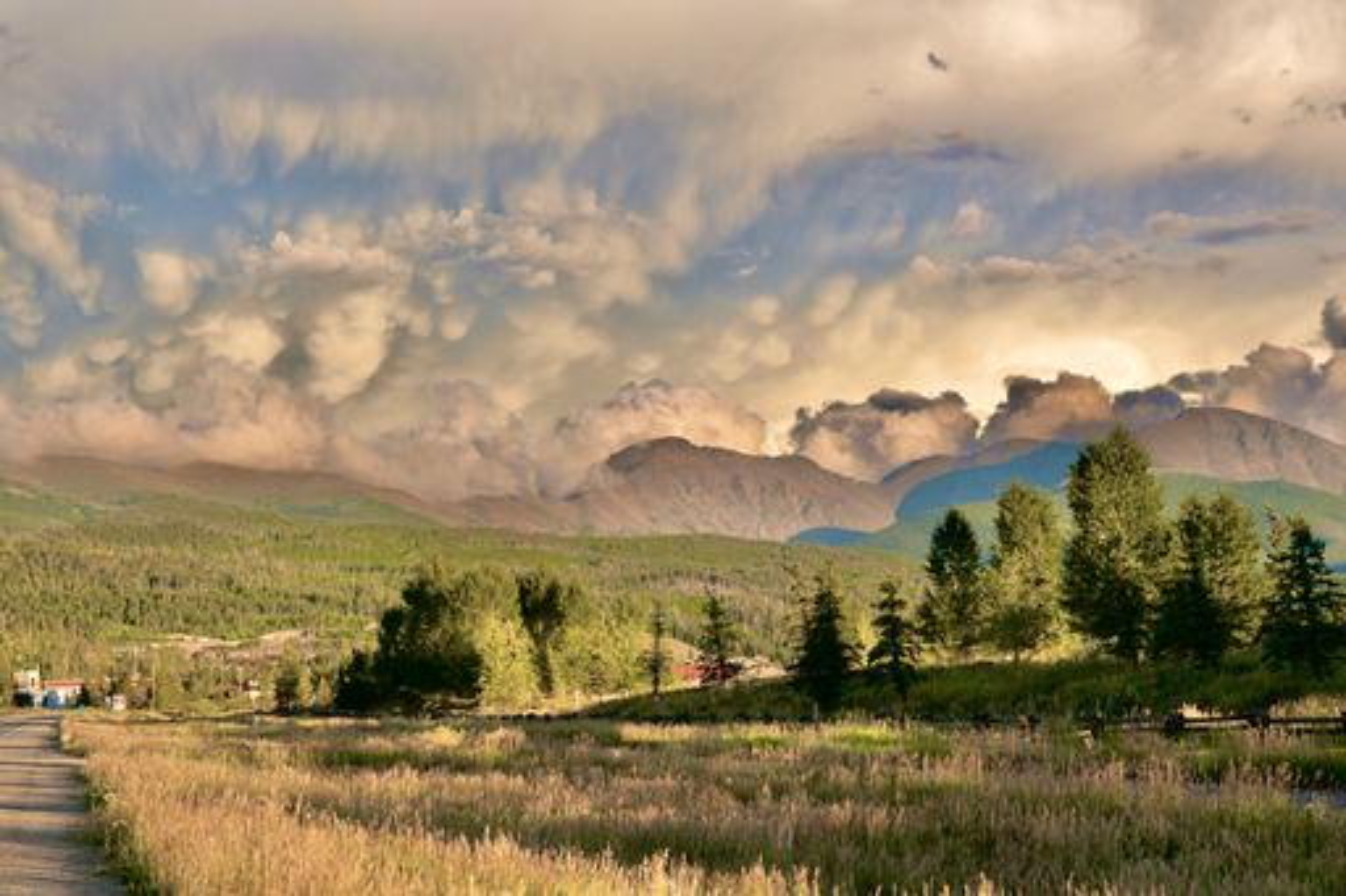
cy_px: 448
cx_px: 673
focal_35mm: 75
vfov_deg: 18.2
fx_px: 2803
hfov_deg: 27.0
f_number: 6.3
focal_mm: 50
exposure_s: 1/160
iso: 100
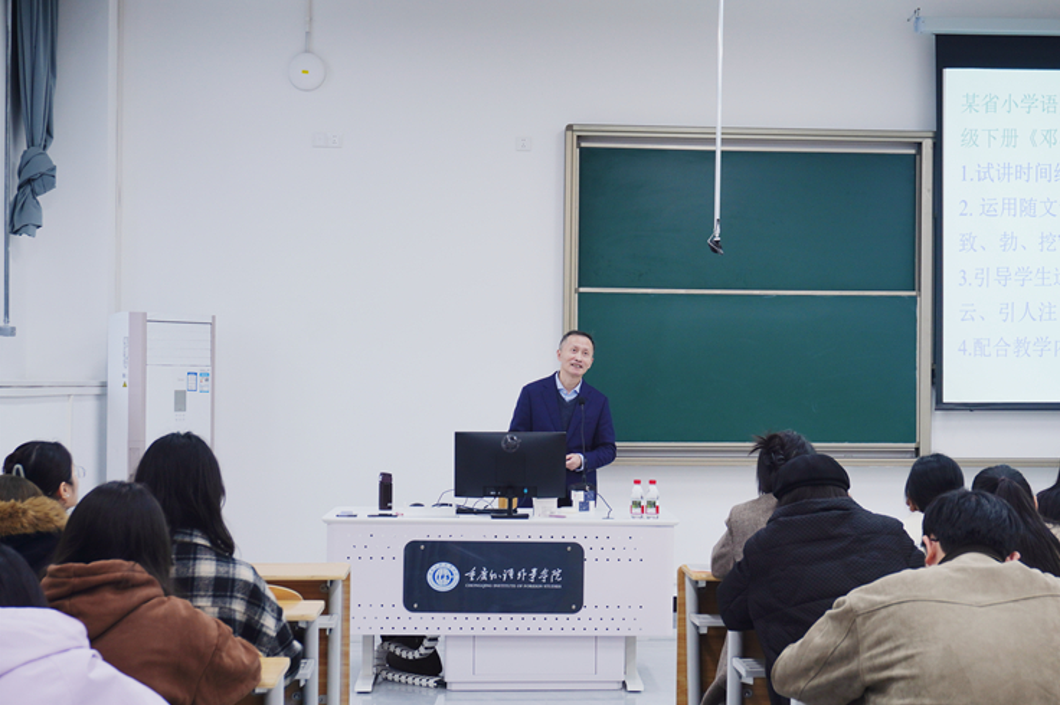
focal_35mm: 51
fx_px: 1487
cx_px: 573
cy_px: 375
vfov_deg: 26.7
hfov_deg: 39.2
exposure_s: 1/15
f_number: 5.6
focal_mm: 31
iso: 80
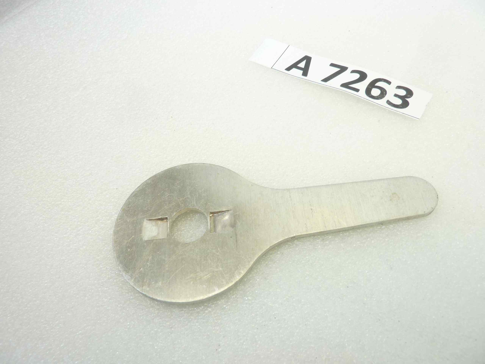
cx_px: 242
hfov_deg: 69.4
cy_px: 182
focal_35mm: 25
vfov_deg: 54.9
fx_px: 350
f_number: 3.3
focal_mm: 4.1
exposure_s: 1/20
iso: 80
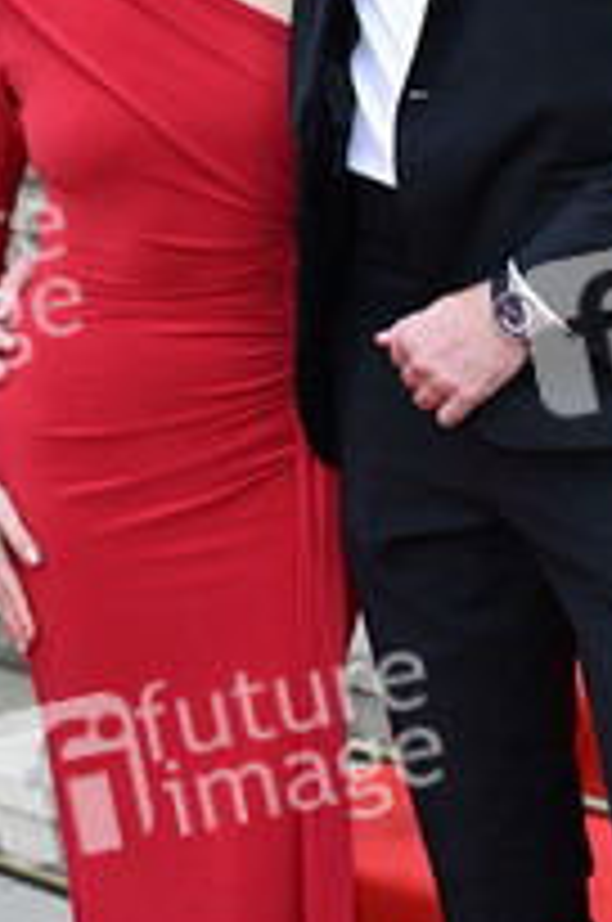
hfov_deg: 17.0
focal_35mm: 80
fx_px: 2047
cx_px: 342
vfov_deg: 24.6
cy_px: 85
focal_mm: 41
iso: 4000
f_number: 6.3
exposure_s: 1/250
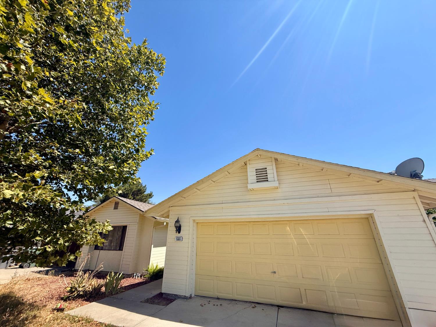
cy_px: 164
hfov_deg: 102.1
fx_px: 176
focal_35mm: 14
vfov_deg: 85.7
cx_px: 218
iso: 50
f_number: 2.2
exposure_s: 1/1961
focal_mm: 2.22
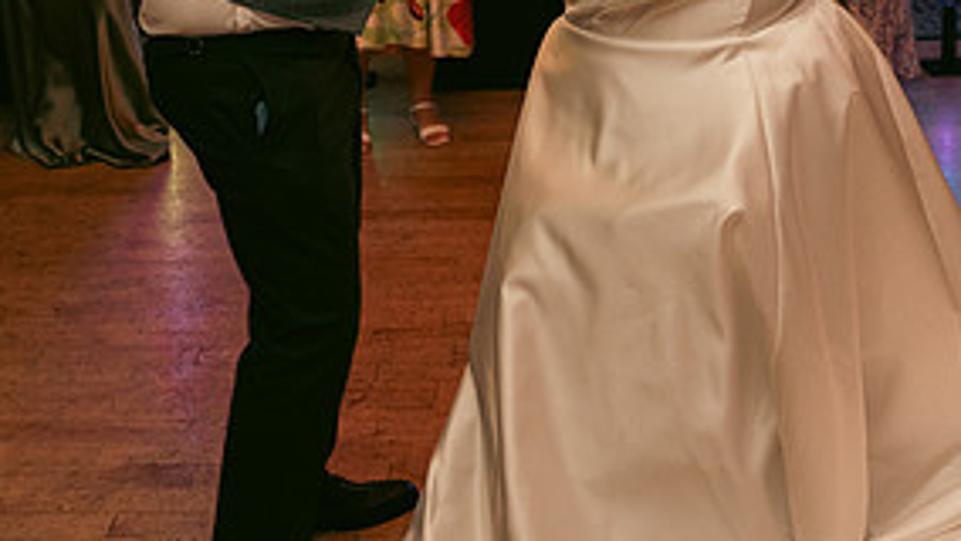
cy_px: -93
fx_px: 1580
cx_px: 460
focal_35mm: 62
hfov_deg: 33.8
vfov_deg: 18.5
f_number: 3.5
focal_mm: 29
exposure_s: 1/160
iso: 2500
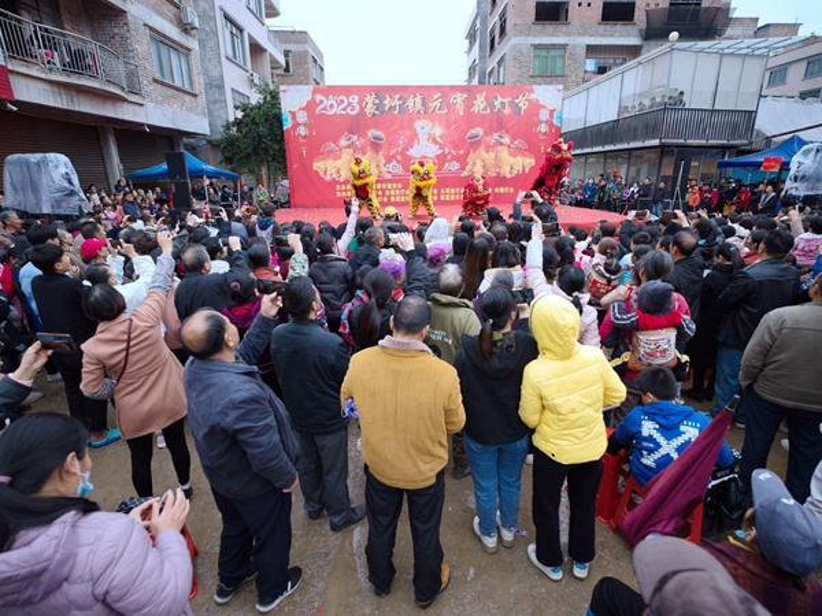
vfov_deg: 78.1
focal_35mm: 16
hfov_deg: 94.5
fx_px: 380
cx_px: 411
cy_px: 308
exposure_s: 1/160
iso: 400
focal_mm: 21
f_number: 5.6
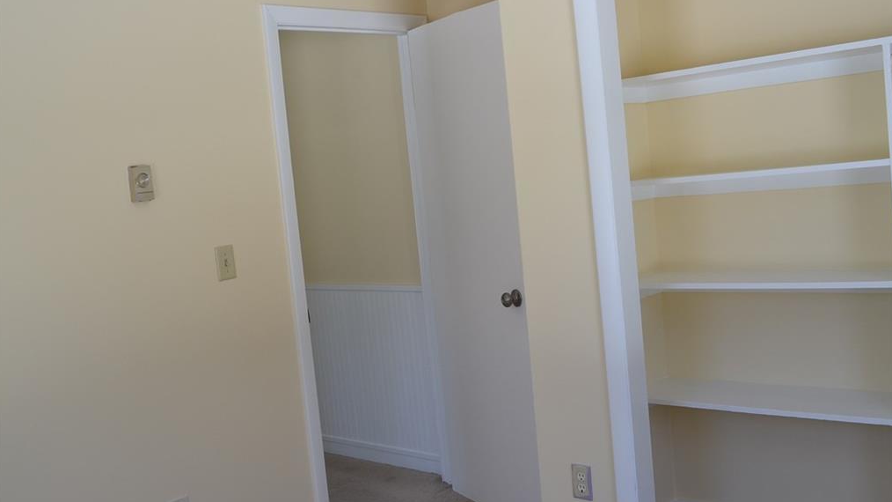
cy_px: 225
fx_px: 899
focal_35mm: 38
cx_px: 445
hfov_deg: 52.8
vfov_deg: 31.2
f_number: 8
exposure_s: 1/100
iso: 400
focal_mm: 24
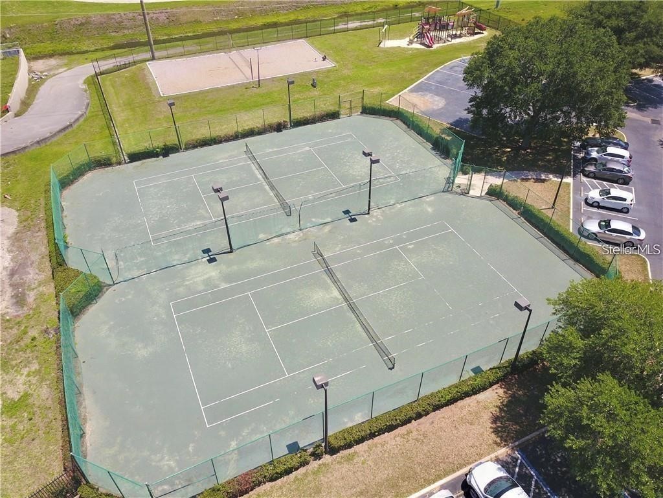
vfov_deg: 53.1
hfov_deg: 67.3
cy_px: 249
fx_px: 498
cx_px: 332
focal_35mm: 26
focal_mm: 4.7
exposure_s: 1/1359
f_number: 2.2
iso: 100
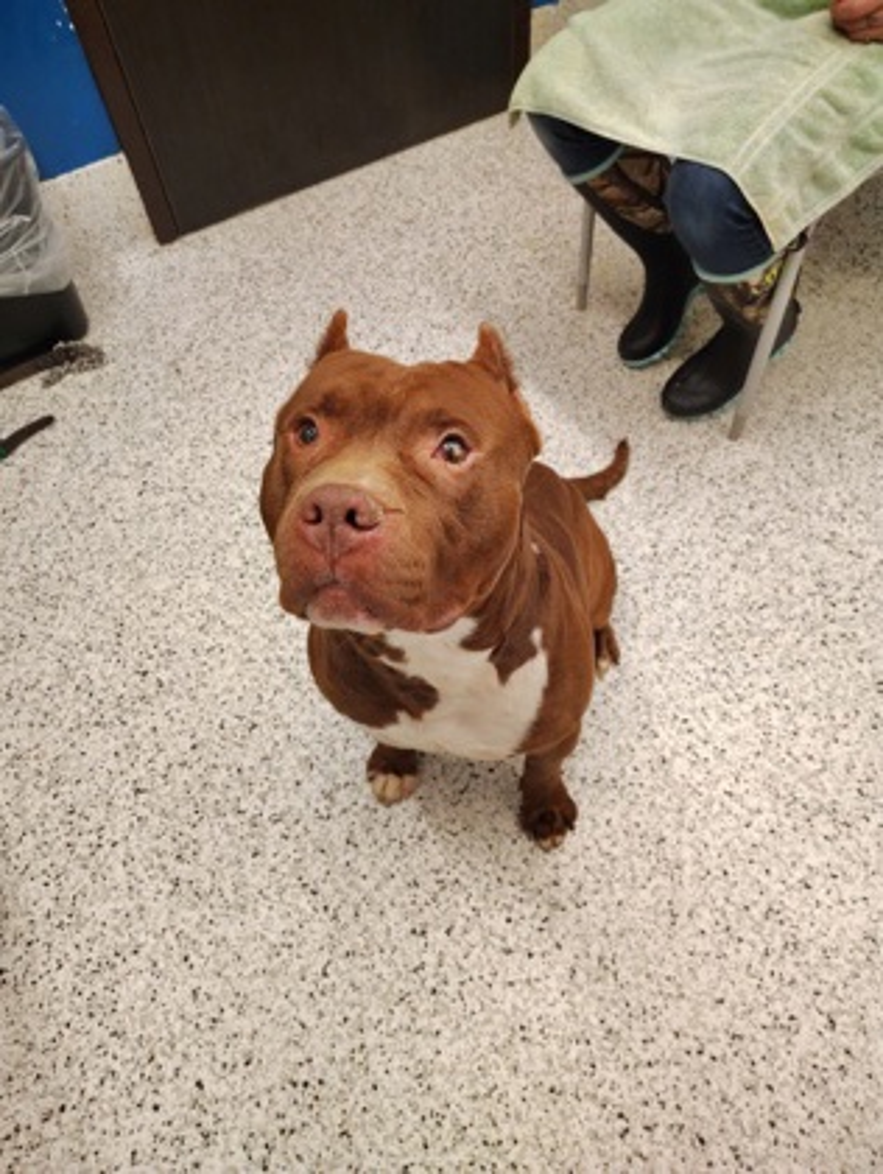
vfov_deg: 71.5
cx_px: 442
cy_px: 587
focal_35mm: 24
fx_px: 815
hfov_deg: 56.9
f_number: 1.8
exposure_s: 1/120
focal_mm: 5.56
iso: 666
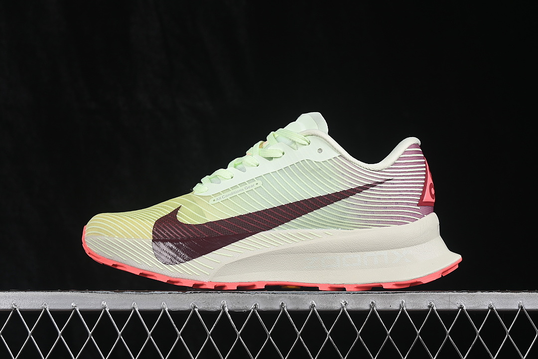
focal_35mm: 75
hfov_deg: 27.0
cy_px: 180
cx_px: 269
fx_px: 1121
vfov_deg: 18.2
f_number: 8
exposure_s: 1/80
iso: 160
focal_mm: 50
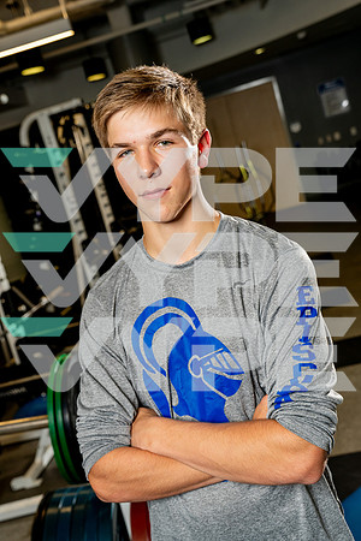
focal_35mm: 47
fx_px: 707
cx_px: 180
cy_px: 270
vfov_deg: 41.9
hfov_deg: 28.6
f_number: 5.6
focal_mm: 47
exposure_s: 1/250
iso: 320
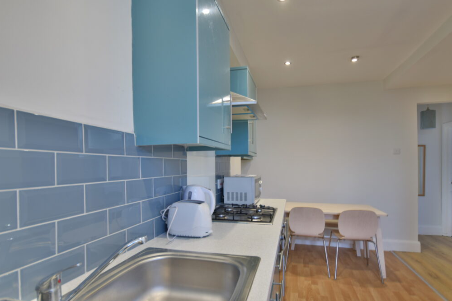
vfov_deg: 67.2
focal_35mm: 18
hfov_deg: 90.0
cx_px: 232
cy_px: 167
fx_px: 226
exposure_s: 1/40
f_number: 4
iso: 500
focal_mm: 10
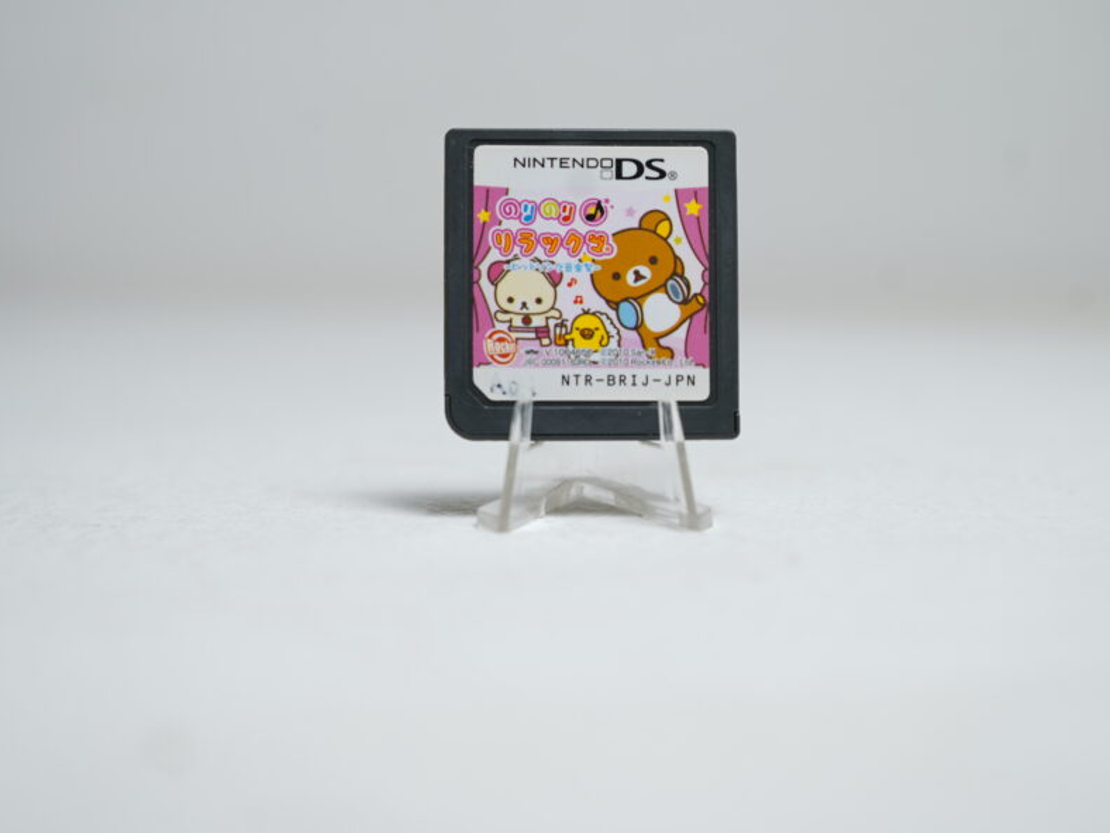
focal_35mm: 60
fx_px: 1924
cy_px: 293
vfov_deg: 24.3
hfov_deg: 32.2
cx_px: 607
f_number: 5
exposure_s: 1/13
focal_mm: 41
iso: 64
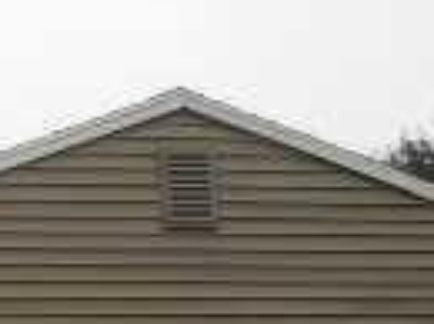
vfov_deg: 10.7
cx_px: -357
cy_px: 484
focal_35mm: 133
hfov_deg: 13.3
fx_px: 1664
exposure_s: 1/320
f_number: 3.2
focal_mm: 4.9
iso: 80
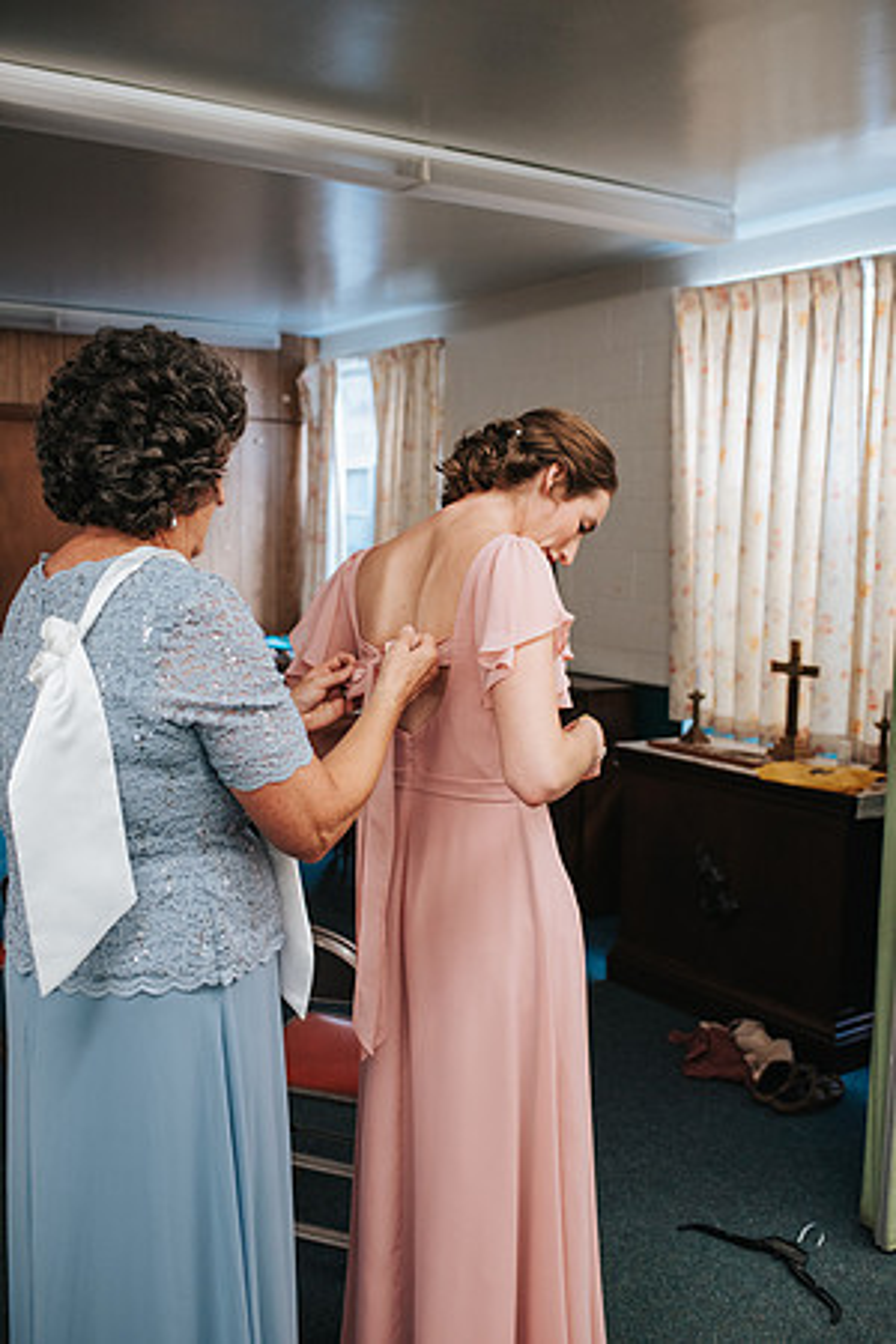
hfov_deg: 37.9
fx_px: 1307
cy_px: 672
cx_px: 448
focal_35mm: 35
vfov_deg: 54.4
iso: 1000
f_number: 3.2
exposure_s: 1/125
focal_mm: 35
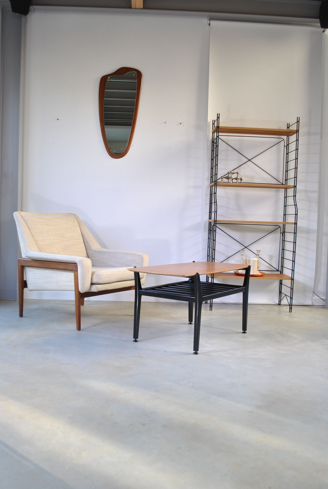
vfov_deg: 57.1
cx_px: 164
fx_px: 449
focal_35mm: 33
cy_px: 244
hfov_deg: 40.1
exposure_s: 1/40
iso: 200
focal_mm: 22
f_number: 4.5
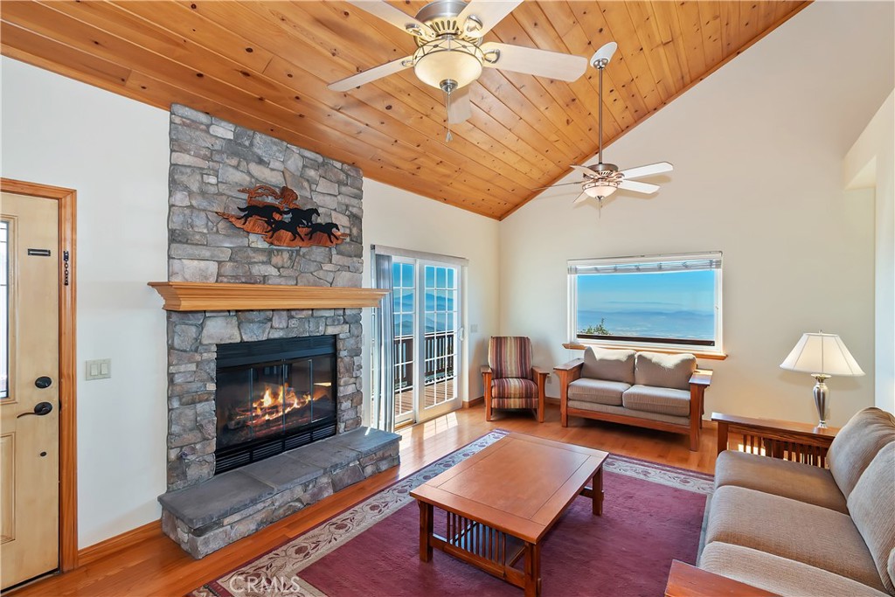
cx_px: 448
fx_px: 373
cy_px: 298
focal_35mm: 15
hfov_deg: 100.4
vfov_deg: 77.3
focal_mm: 10
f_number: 8
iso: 200
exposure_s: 1/30
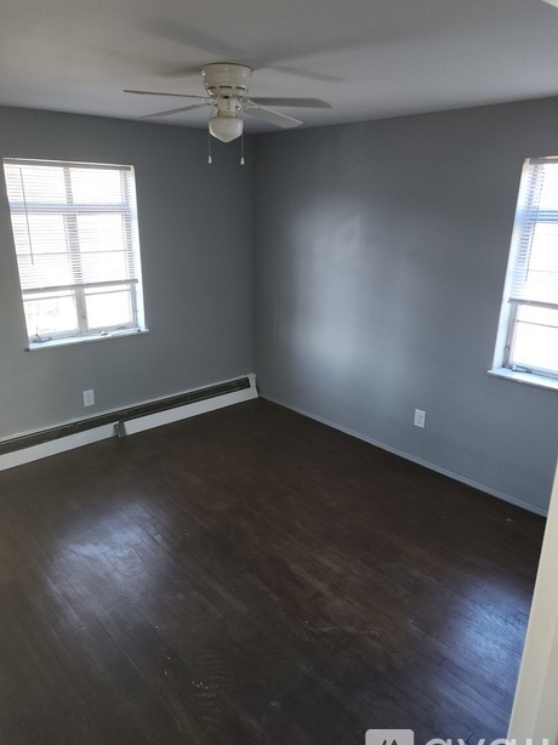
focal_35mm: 25
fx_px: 538
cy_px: 373
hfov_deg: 54.8
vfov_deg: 69.4
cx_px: 258
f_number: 1.8
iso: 100
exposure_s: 1/30
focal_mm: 6.4
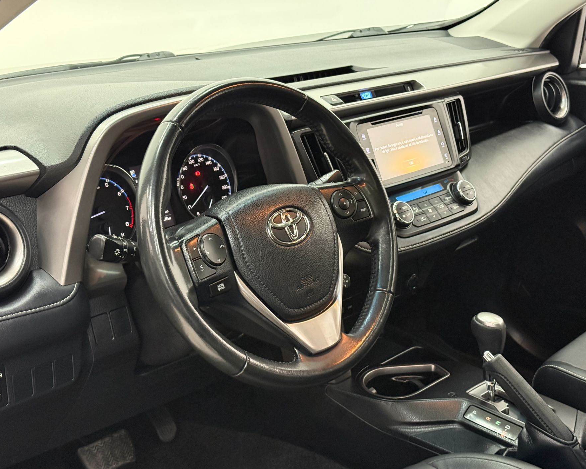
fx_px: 884
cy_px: 238
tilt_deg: -19.1
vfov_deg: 29.7
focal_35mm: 51
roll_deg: -0.4
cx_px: 295
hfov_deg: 36.7
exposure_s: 1/30
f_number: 1.78
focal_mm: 6.76
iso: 400
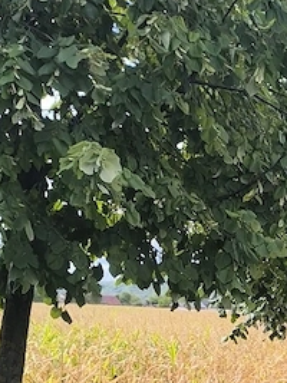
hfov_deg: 15.6
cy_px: 567
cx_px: 367
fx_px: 996
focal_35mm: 90
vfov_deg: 19.2
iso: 50
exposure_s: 1/714
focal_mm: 6.14
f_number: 1.65
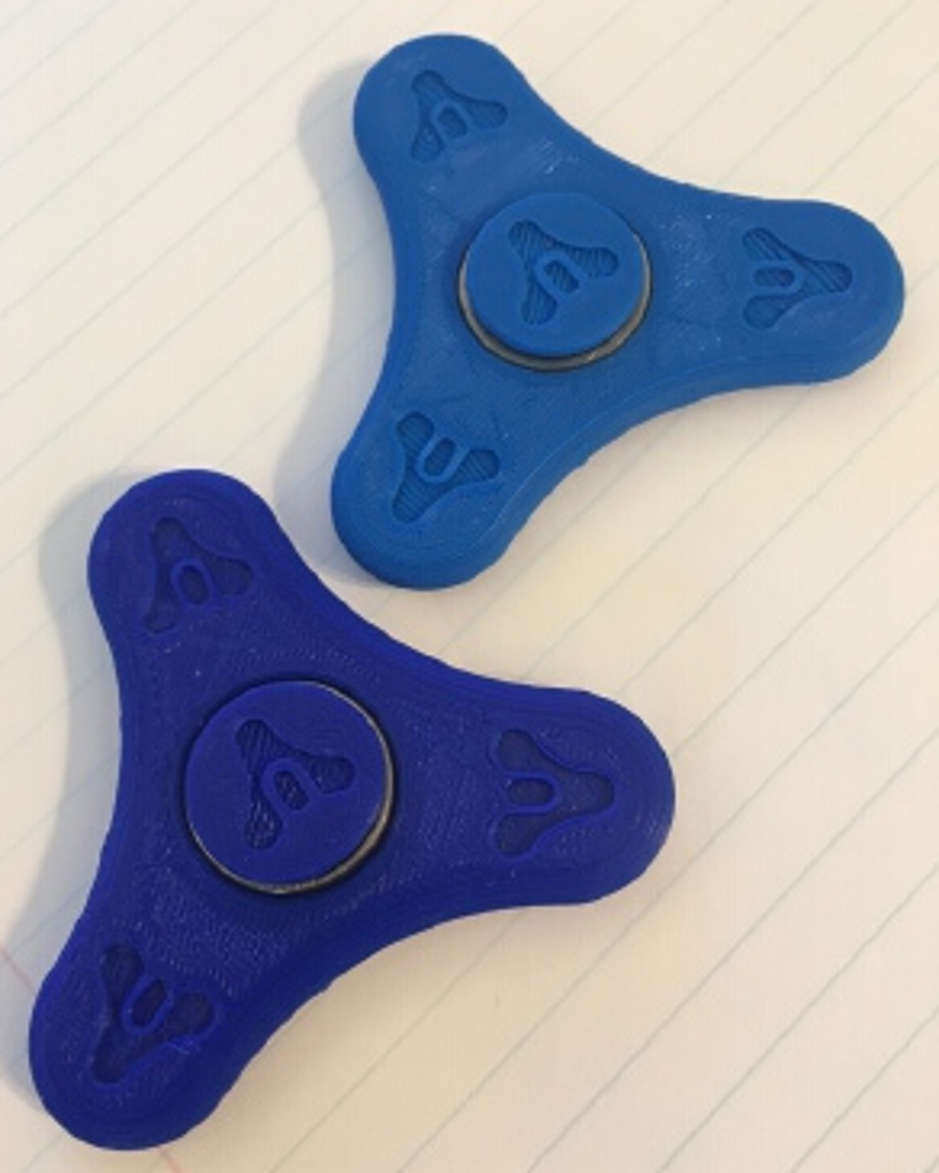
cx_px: 460
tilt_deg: -74.1
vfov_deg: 57.2
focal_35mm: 31
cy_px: 591
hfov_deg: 47.1
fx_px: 1077
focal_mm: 4.15
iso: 160
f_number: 2.2
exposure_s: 1/30
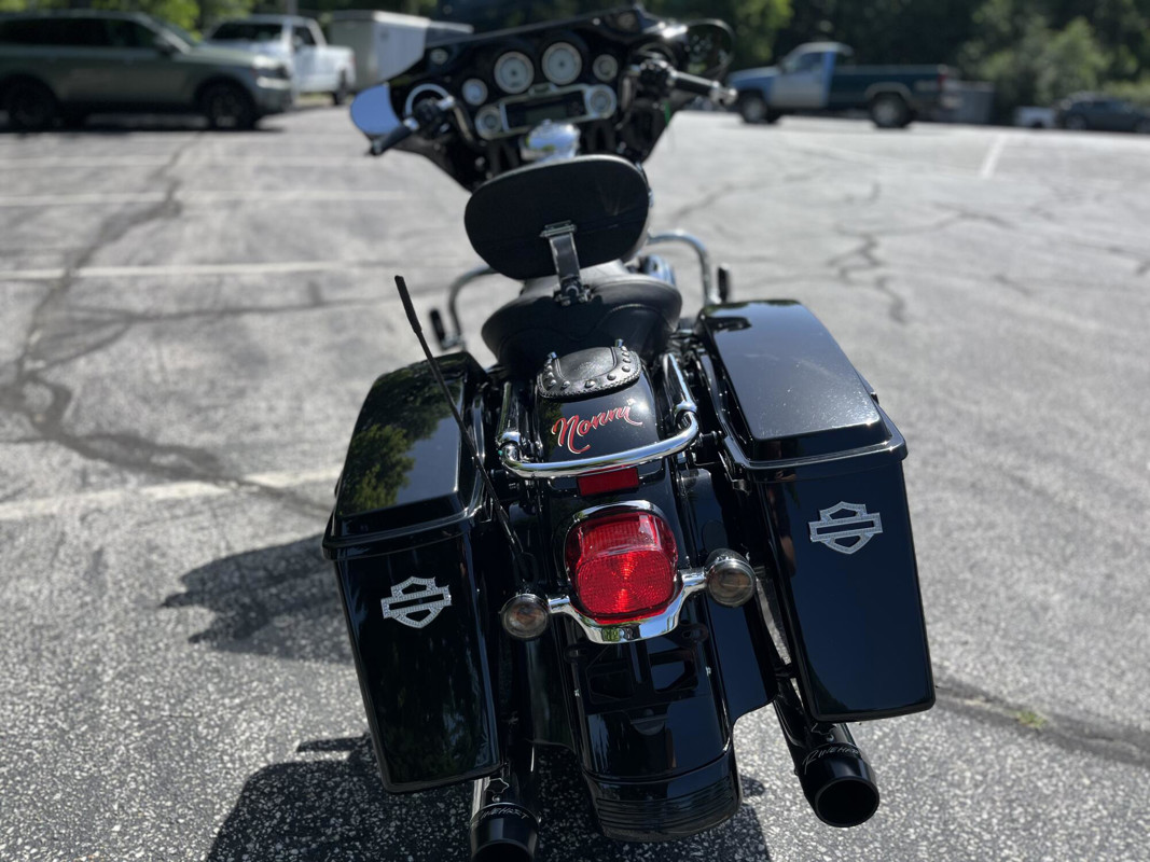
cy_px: 431
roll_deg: -3.7
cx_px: 575
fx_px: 864
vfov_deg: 53.1
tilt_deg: -21.4
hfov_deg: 67.3
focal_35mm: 26
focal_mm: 5.1
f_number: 1.6
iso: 50
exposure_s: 1/2137
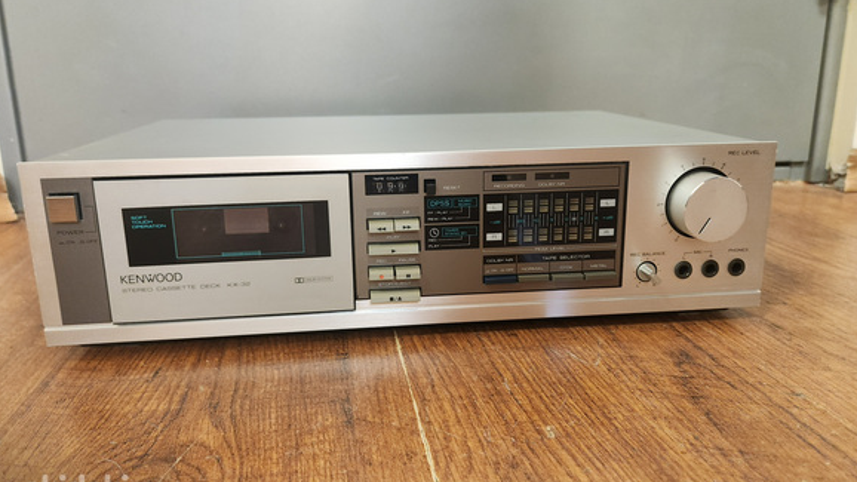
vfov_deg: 44.3
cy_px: 206
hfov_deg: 71.9
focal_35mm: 26
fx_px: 591
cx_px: 426
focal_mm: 5.4
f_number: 1.8
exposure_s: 1/50
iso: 500
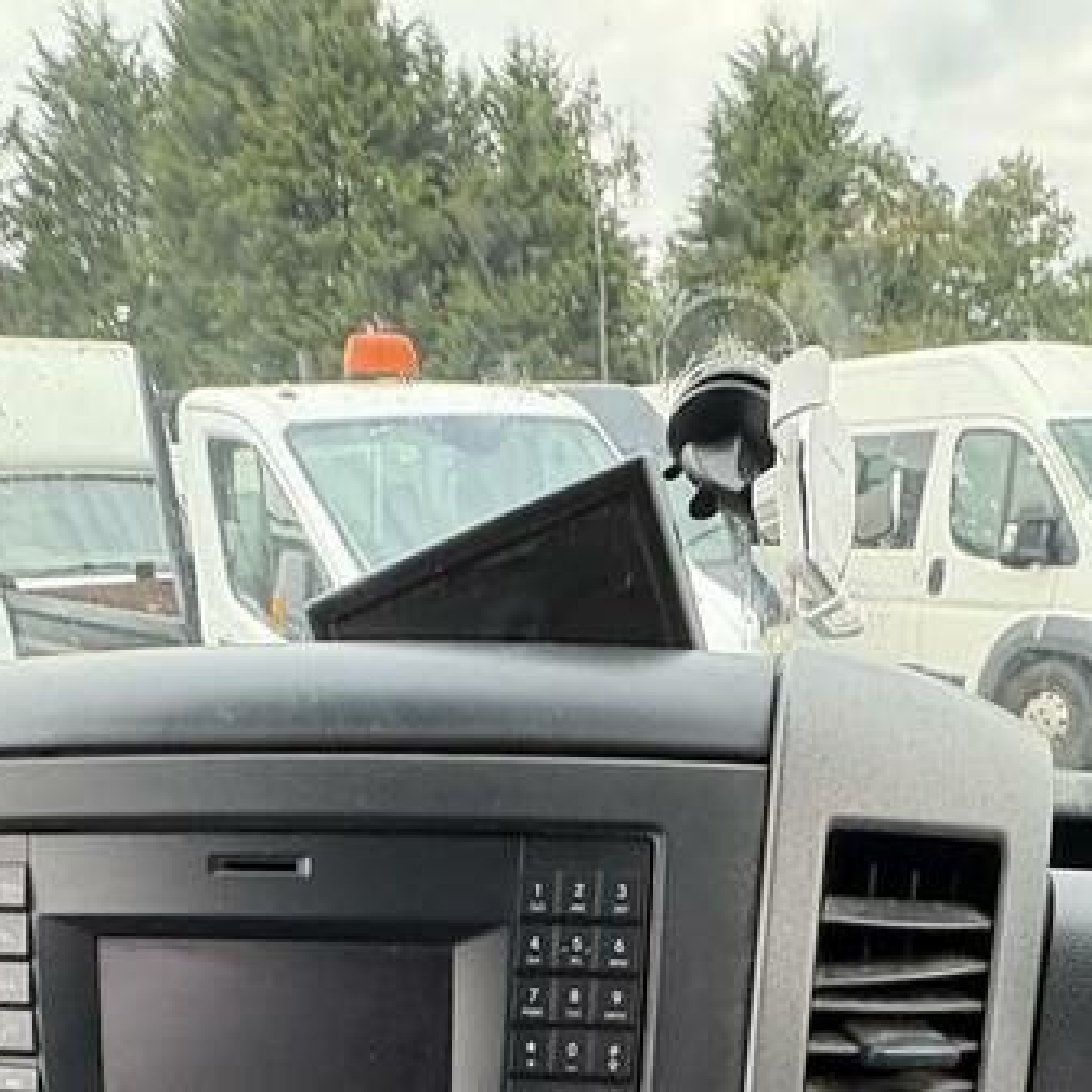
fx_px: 1178
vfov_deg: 38.5
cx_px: 552
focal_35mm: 33
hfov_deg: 49.7
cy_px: 1274
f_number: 2.2
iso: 250
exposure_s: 1/60
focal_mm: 2.22
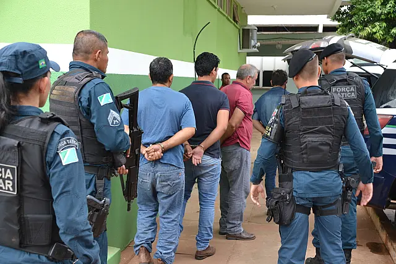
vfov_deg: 29.0
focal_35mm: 46
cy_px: 132
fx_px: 512
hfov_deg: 42.3
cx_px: 198
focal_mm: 31
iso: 400
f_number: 4.5
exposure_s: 1/80
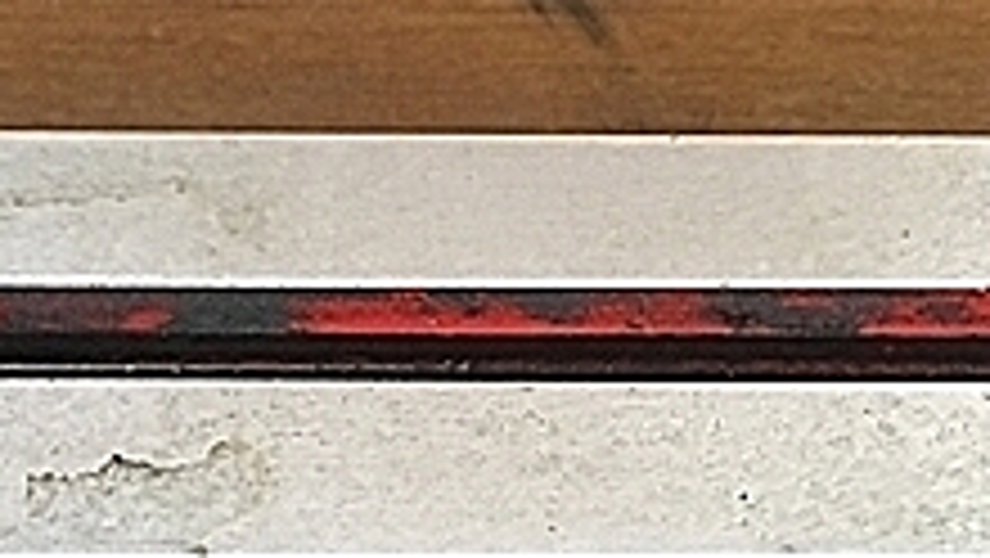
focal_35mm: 92
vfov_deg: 13.2
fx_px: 2416
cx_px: 594
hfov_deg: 23.1
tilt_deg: -48.1
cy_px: 378
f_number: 2.2
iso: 200
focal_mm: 4.15
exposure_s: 1/24
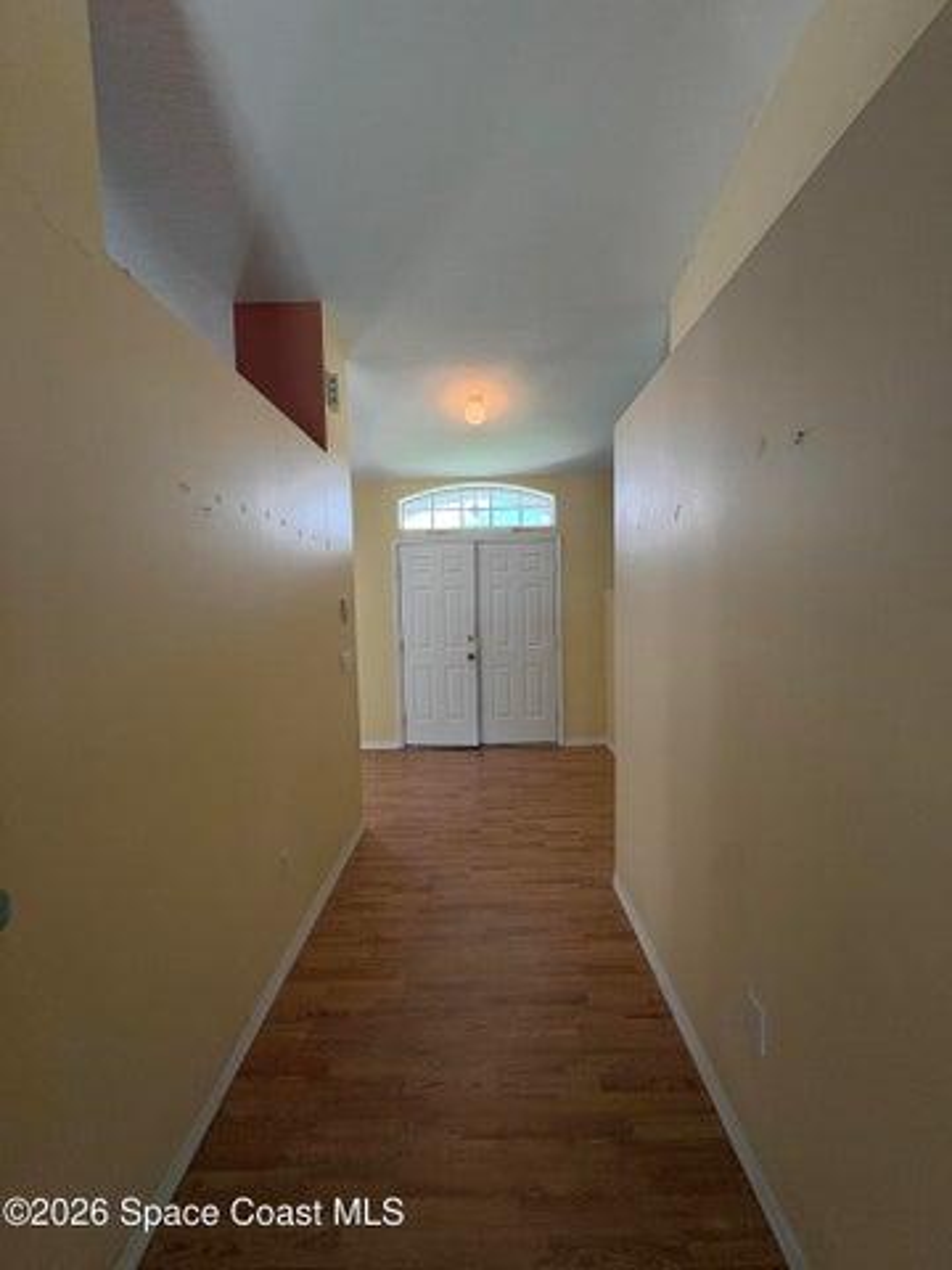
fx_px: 513
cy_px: 635
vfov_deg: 102.1
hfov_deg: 85.7
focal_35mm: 14
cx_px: 476
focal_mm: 2.22
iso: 250
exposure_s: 1/120
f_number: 2.2
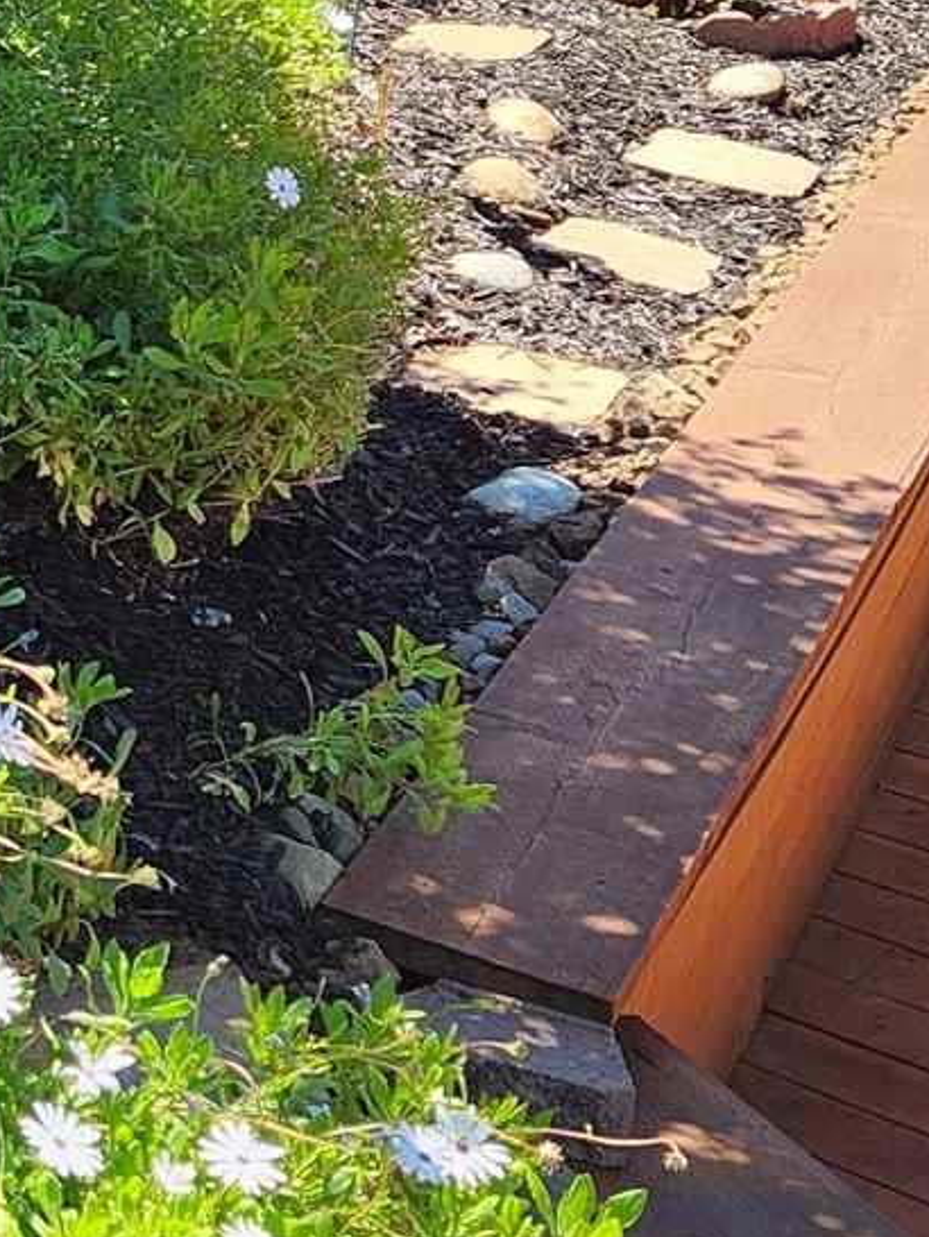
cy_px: 125
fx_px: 3468
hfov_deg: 13.4
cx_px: -863
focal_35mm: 97
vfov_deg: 19.8
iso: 20
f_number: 1.8
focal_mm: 5.4
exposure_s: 1/430
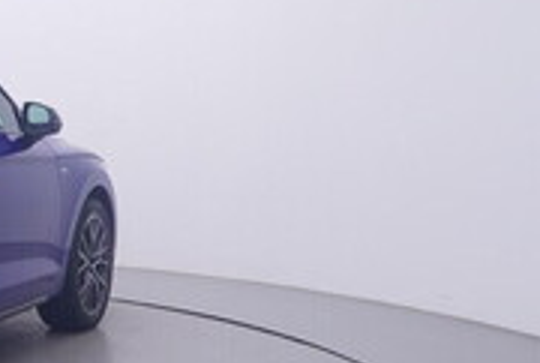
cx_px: -164
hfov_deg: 25.3
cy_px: 170
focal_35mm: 69
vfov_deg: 20.0
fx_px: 1030
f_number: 5
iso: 200
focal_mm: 15
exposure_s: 1/80
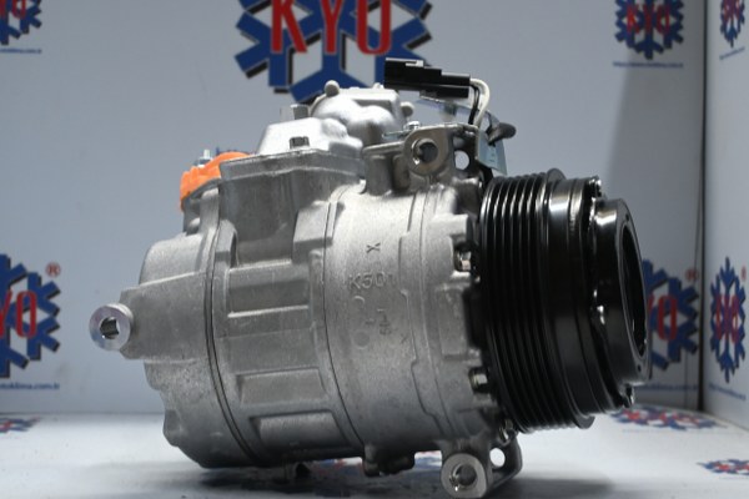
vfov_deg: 22.1
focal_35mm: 62
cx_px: 374
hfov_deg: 32.6
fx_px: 1279
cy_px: 250
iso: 1250
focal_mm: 41
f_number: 5.6
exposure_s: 1/60
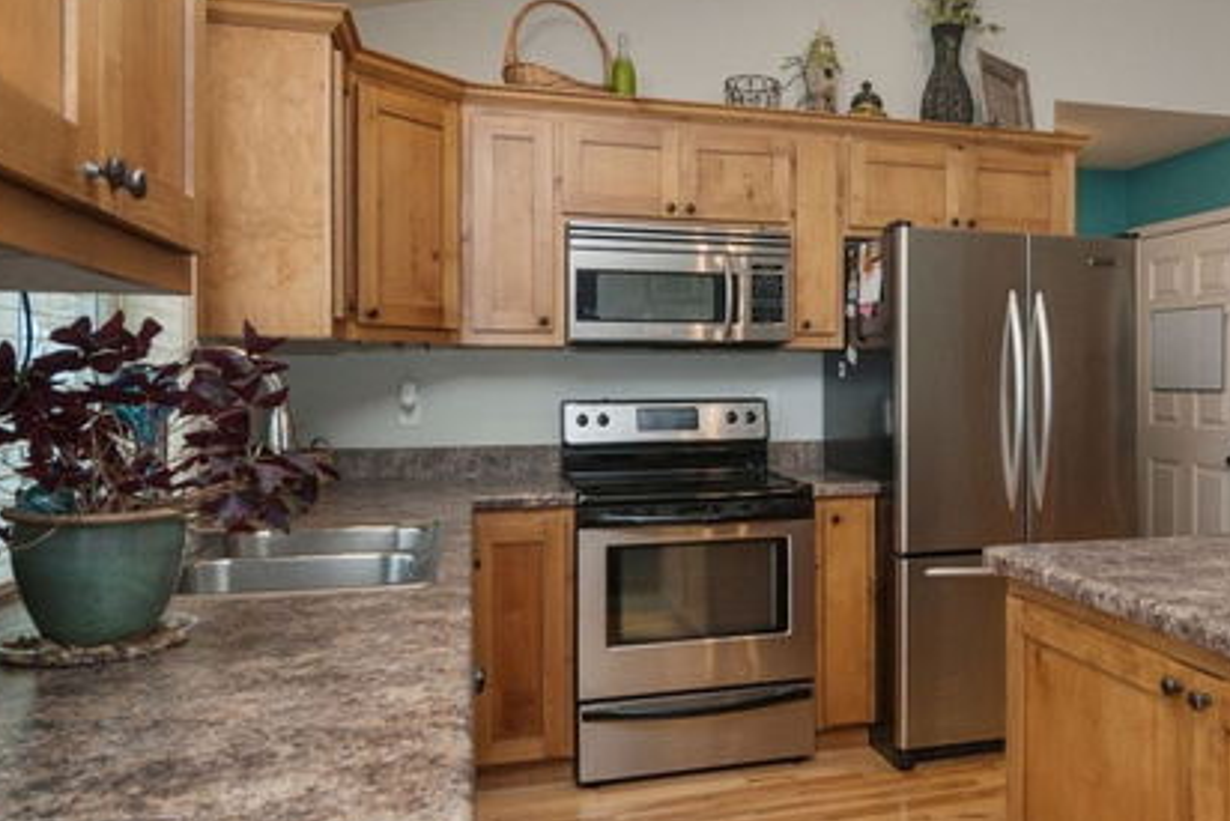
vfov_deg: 46.4
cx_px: 815
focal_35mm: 28
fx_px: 957
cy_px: 451
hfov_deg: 63.9
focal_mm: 12
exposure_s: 1/60
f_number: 5
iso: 200
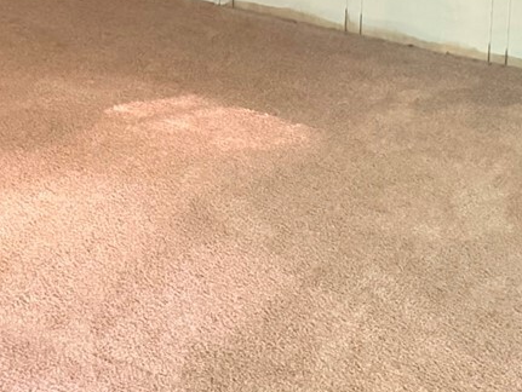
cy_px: -104
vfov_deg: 15.9
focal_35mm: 89
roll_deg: +0.9
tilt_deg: -12.6
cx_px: 213
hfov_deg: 22.0
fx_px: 1343
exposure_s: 1/30
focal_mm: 6.76
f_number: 1.78
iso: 1600
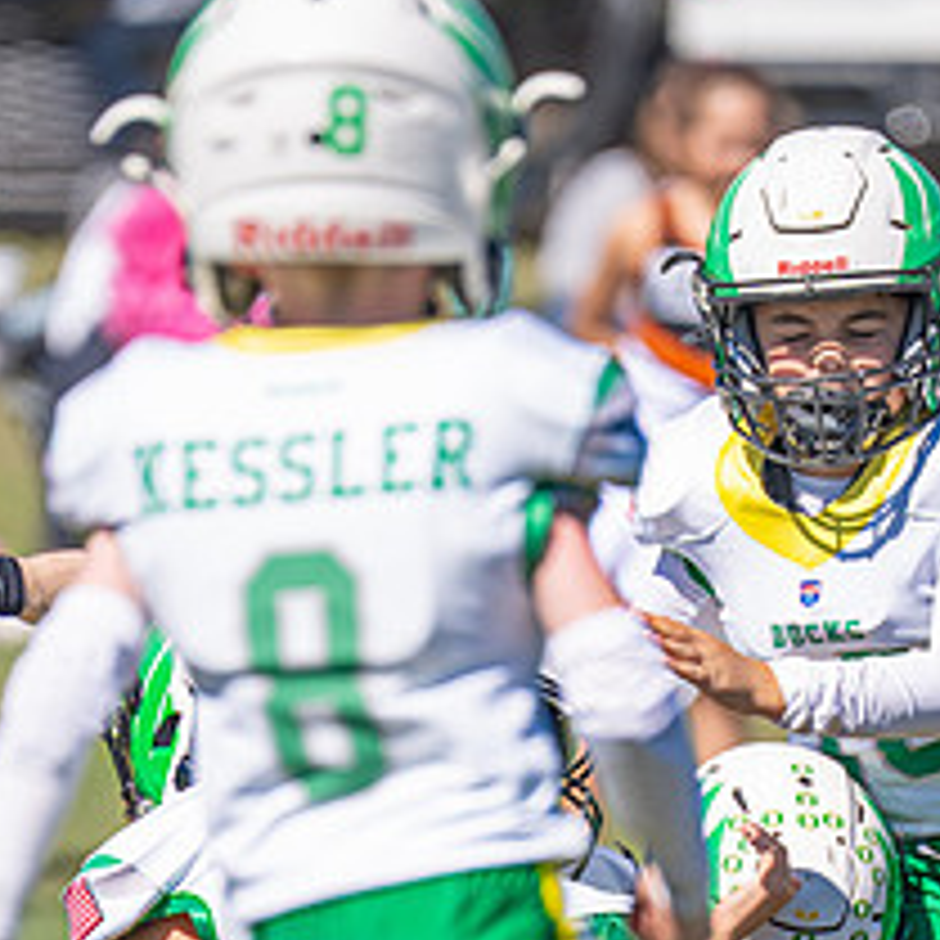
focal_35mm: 753
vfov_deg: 2.3
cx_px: 400
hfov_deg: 2.3
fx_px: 23134
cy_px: 980
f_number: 2.8
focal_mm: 200
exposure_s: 1/3200
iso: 160
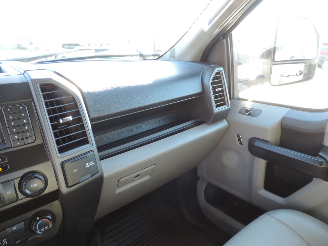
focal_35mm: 24
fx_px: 227
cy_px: 123
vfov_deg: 56.8
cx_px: 164
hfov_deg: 71.6
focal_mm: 4.3
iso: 110
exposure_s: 1/30
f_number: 3
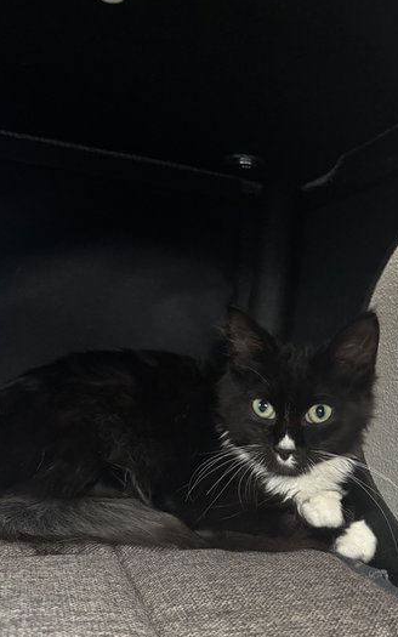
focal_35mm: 35
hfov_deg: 36.0
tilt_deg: -1.2
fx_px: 608
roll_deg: -4.8
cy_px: 371
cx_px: 261
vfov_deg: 55.1
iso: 800
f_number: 1.6
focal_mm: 5.96
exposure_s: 1/30
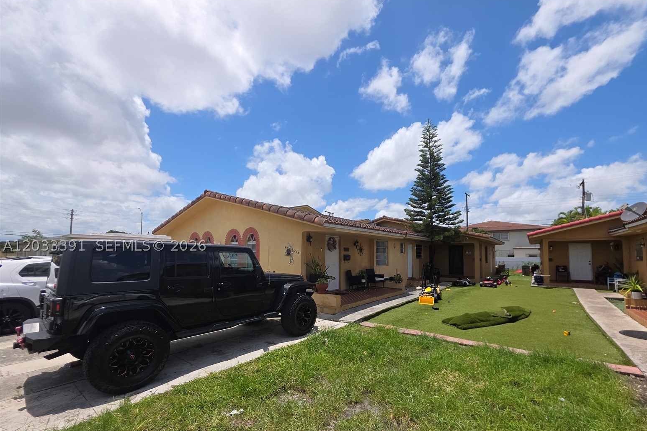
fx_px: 252
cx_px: 335
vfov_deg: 80.7
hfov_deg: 104.2
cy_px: 246
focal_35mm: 14
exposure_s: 1/1297
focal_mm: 2.2
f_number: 1.9
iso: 20
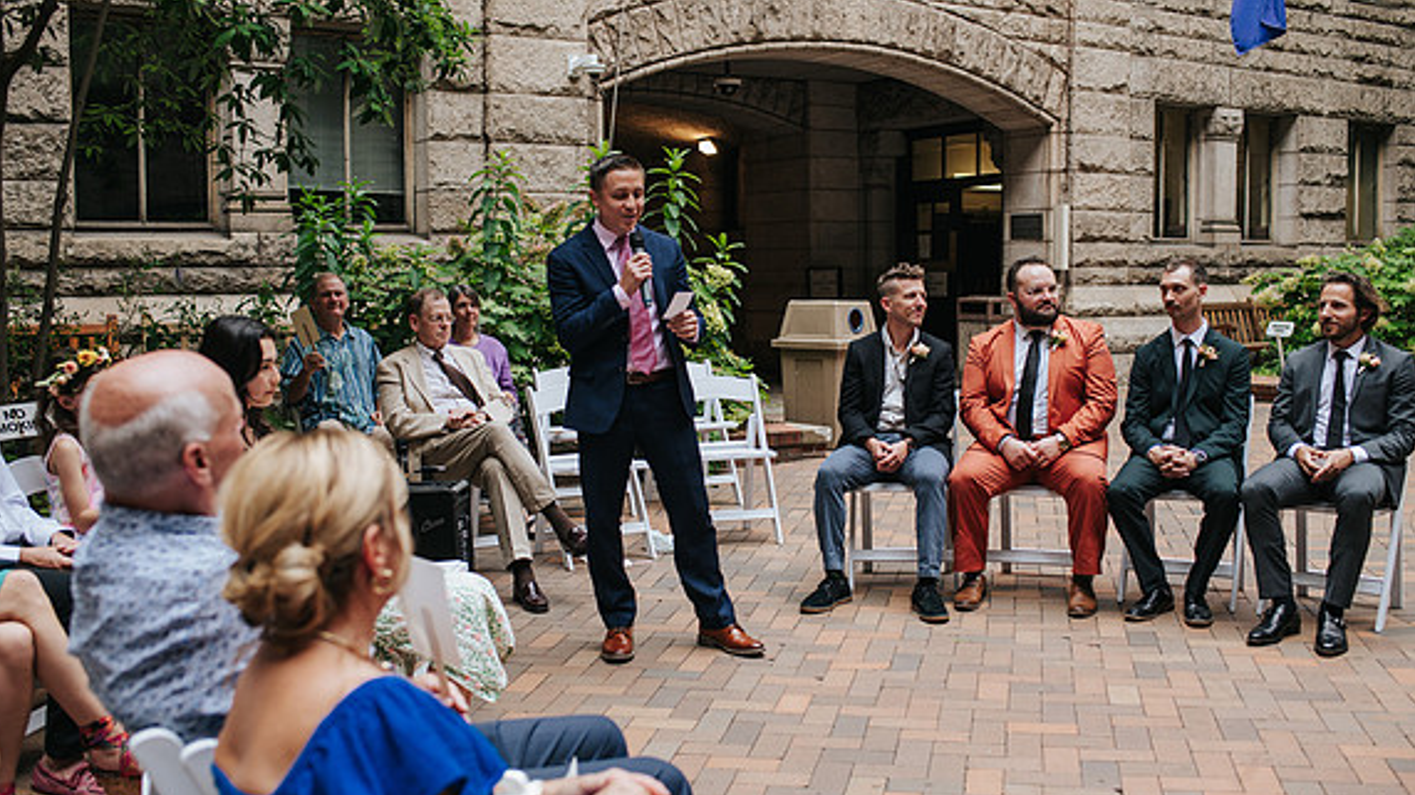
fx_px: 1463
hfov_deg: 51.6
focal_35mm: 39
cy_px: 374
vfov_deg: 30.4
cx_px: 699
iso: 320
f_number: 3.2
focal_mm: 35
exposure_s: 1/400
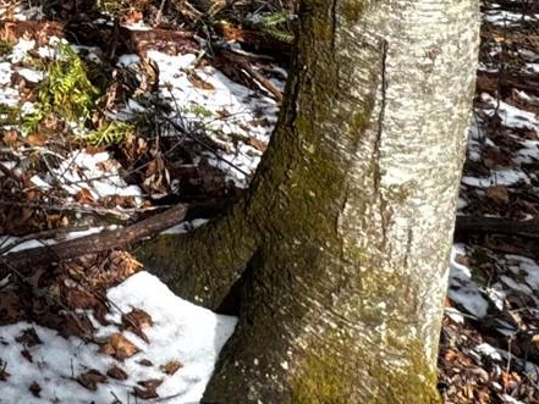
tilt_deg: -5.1
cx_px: -167
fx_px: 1012
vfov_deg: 18.1
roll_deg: +1.7
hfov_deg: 25.5
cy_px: -319
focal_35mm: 65
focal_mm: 2.22
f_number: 2.2
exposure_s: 1/713
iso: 40
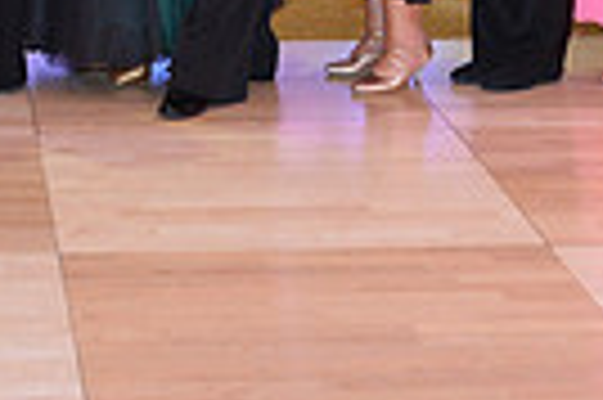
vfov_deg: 8.0
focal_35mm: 165
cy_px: -375
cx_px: 36
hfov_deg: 12.4
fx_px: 2760
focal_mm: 38
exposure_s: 1/250
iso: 2000
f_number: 4
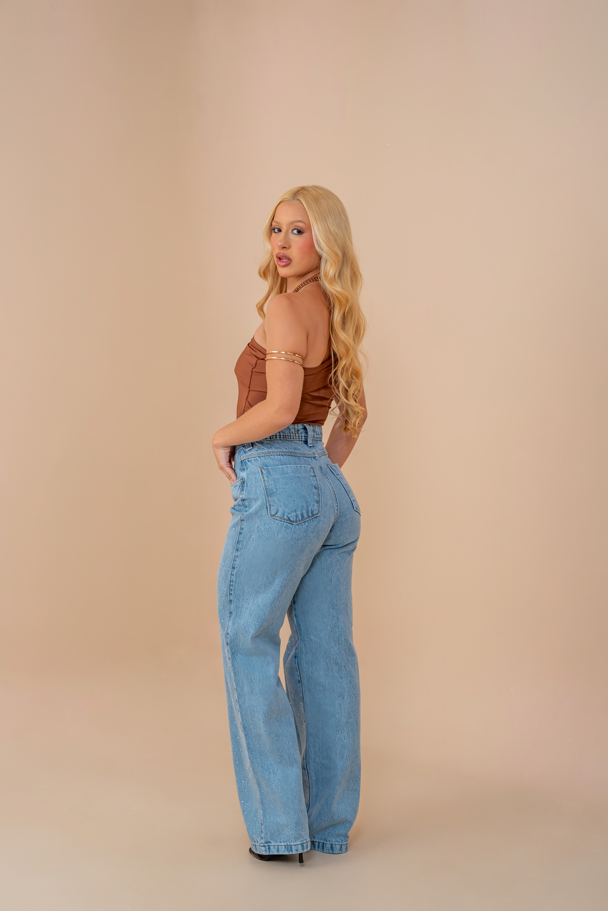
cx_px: 304
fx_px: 1265
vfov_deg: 39.6
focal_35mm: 50
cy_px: 456
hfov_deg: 27.0
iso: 160
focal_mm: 50
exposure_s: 1/160
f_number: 7.1
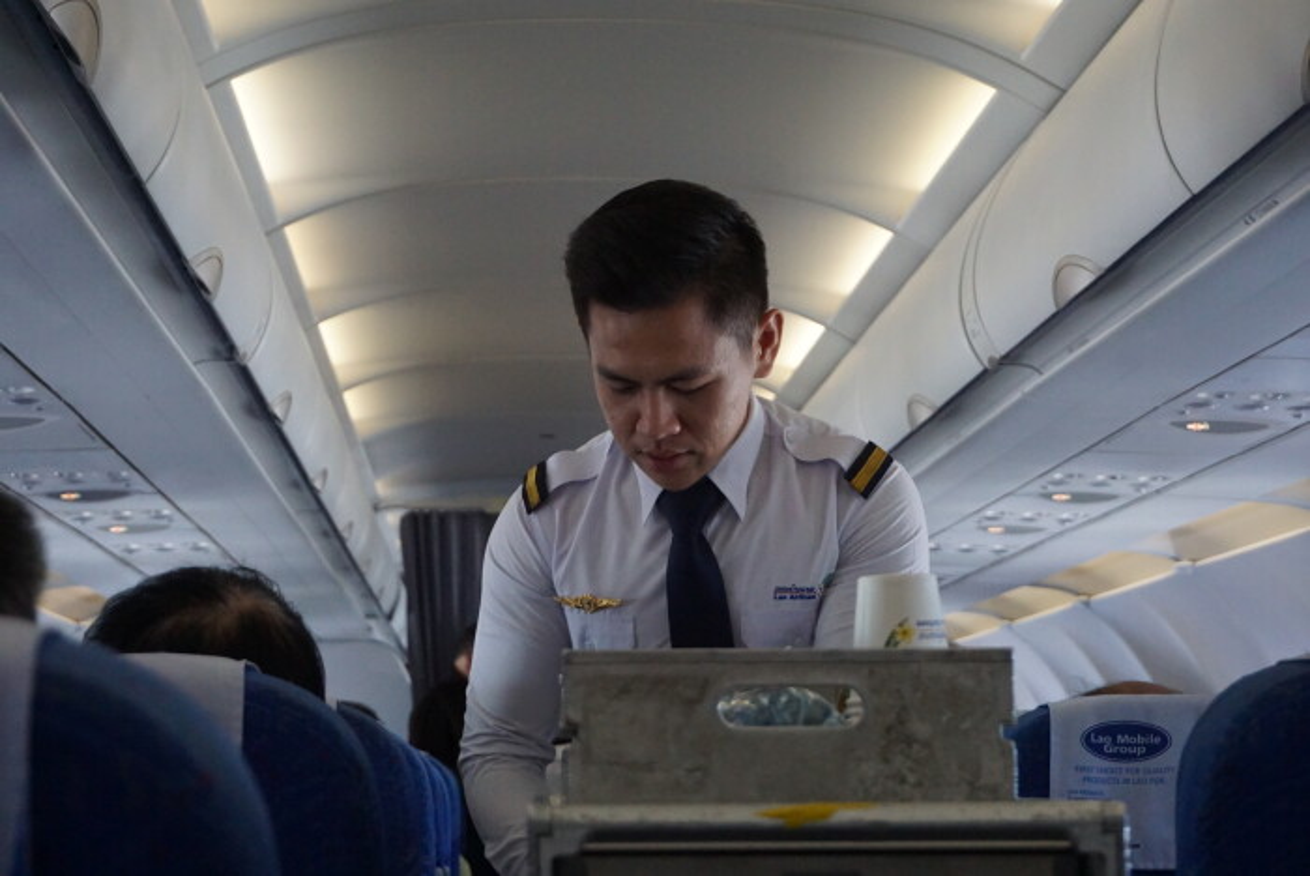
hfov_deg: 29.2
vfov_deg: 19.8
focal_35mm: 69
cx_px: 655
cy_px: 438
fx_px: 2513
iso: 3200
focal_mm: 46
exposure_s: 1/160
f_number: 5.6
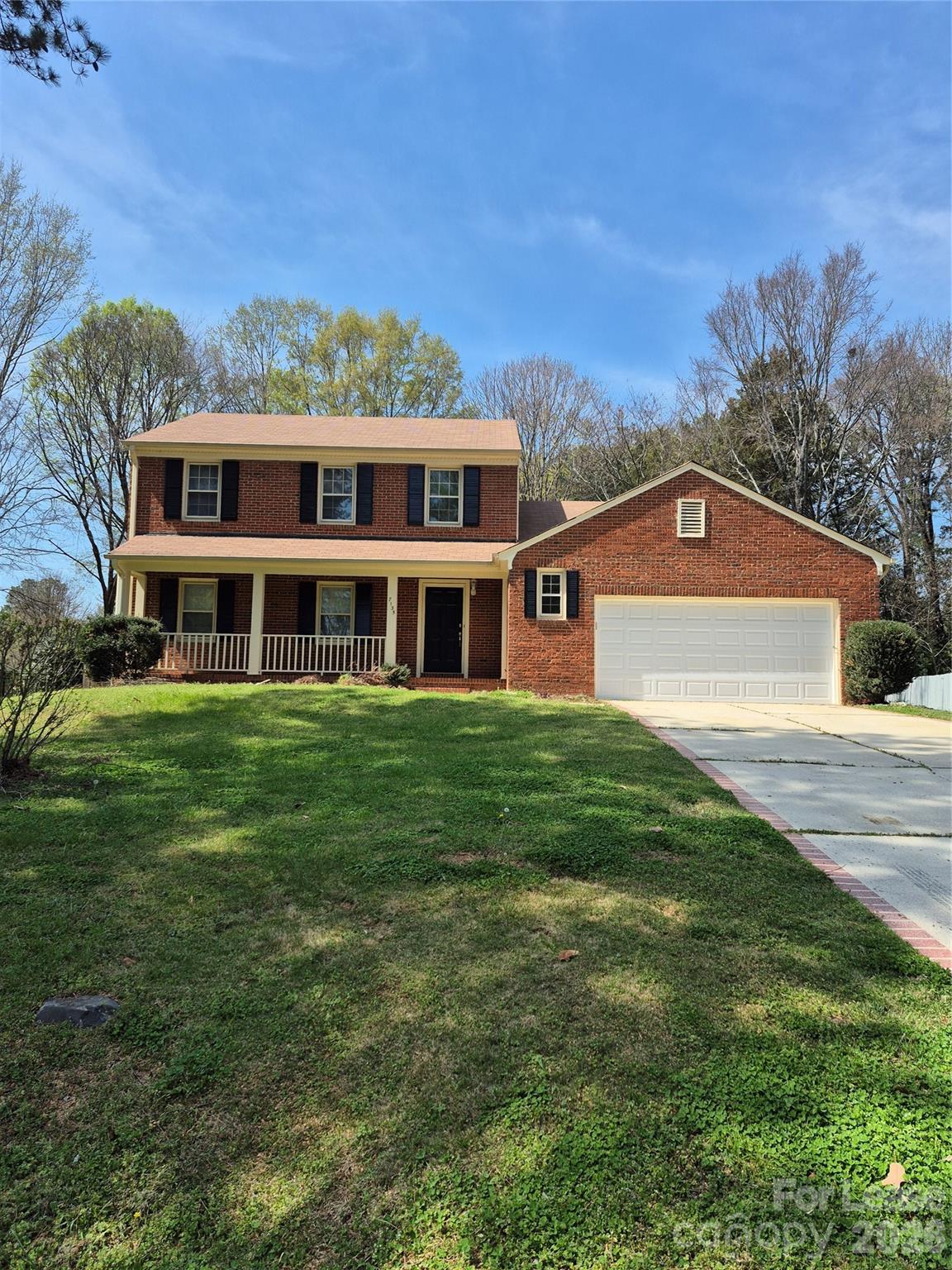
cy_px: 635
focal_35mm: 23
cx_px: 476
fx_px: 843
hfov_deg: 58.9
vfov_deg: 73.9
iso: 25
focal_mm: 5.4
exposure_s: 1/1376
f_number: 1.8
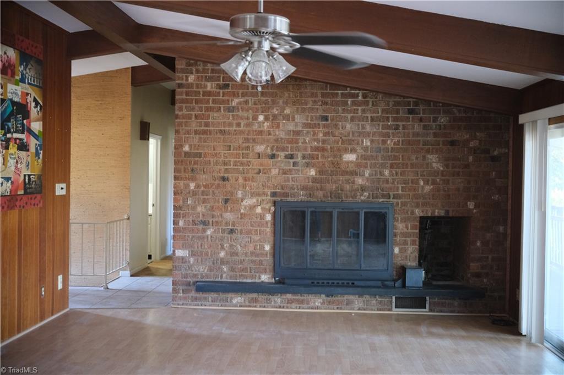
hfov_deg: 47.4
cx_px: 282
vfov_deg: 32.6
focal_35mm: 41
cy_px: 188
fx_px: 642
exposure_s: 1/60
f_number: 2.8
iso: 2500
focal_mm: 27
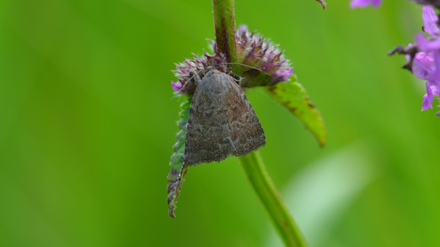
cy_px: 129
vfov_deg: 4.2
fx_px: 3401
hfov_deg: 7.4
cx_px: 220
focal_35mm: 292
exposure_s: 1/125
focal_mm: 185
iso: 400
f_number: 8
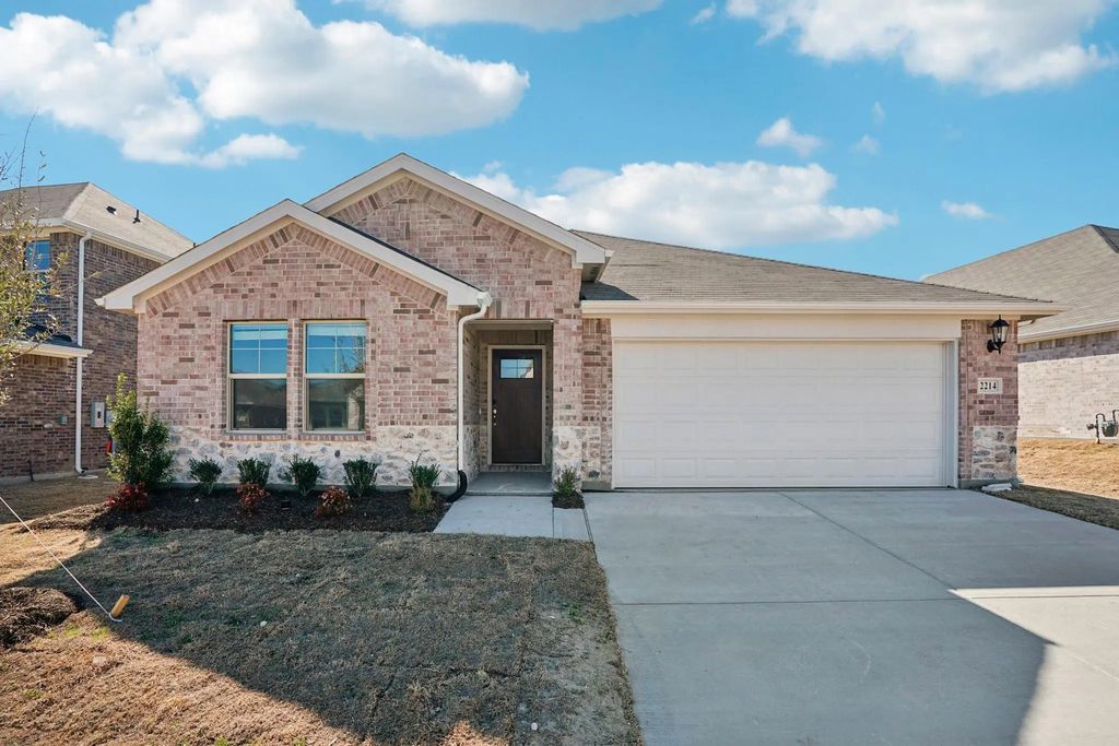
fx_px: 497
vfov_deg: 73.8
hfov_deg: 96.7
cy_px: 373
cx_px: 560
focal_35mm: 16
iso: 100
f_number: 8
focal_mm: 16
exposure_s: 1/200
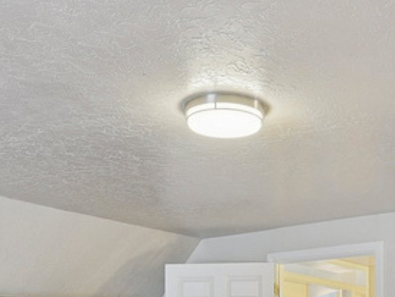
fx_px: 697
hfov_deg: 31.3
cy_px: 396
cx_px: 280
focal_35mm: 61
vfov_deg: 21.5
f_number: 8
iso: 400
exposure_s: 1/3.33
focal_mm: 17
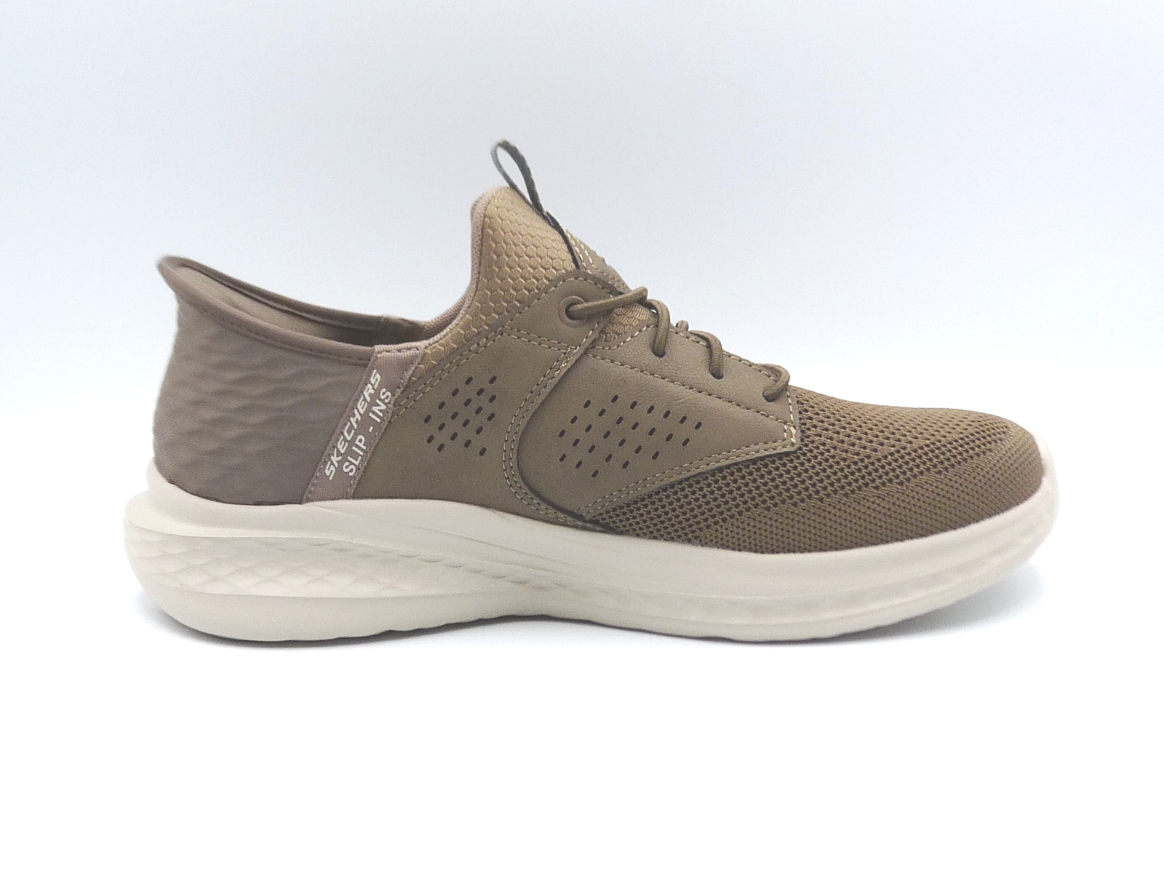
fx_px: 1681
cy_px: 436
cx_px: 582
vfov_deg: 29.1
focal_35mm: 50
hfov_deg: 38.2
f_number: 4
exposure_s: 1/200
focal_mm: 4.9
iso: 100
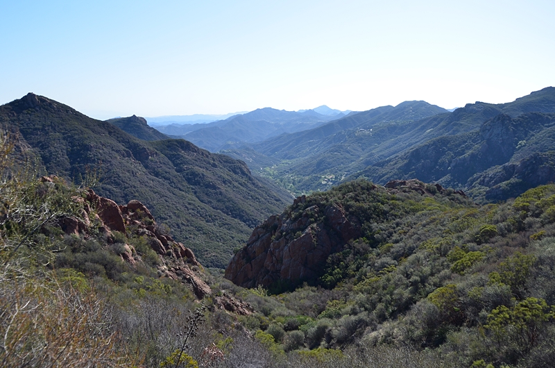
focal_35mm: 30
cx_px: 278
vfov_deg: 43.4
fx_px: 462
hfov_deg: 62.0
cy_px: 184
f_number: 7.1
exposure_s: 1/320
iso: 160
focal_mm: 20
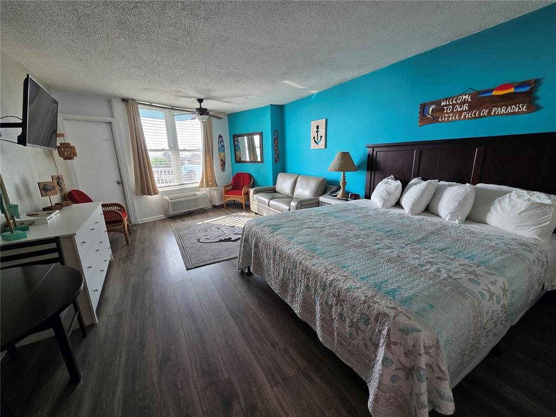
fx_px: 209
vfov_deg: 89.9
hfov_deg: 106.2
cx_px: 278
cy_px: 208
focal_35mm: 13
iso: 80
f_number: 2.2
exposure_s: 1/120
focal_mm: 2.2
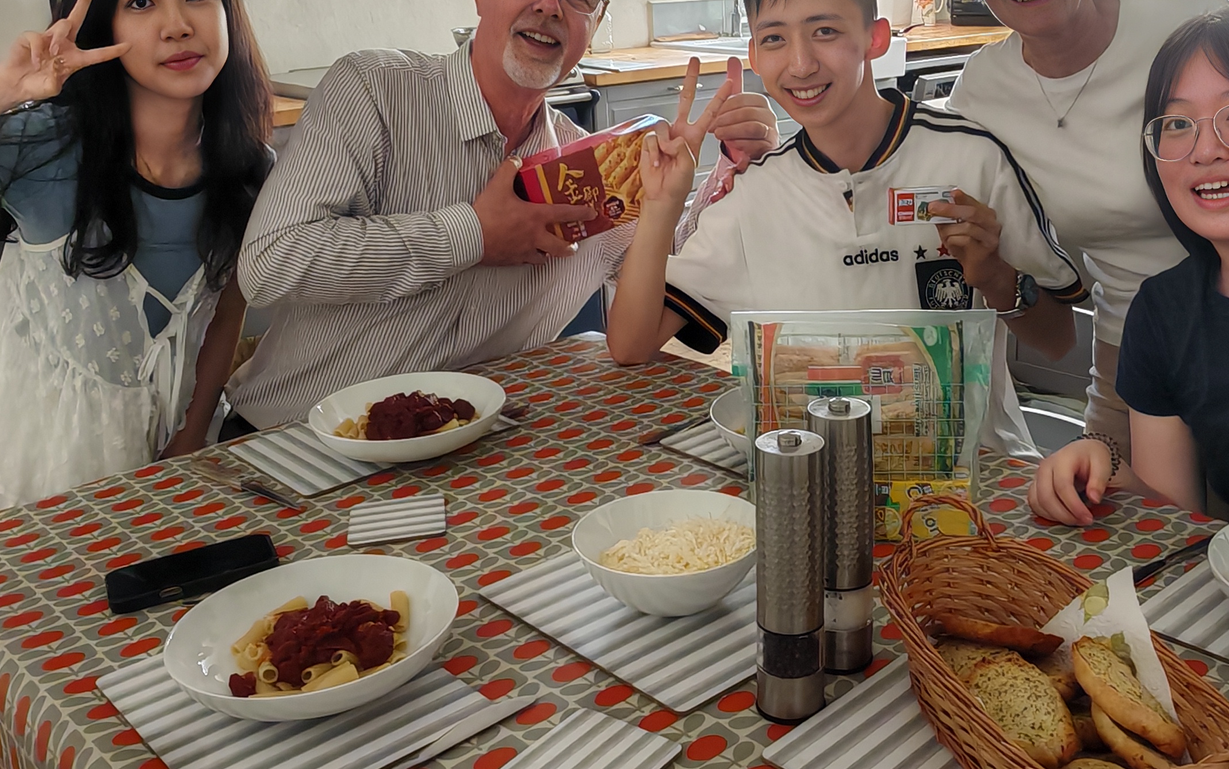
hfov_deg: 50.7
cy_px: 390
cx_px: 805
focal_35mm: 38
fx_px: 1273
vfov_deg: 33.6
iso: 100
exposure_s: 1/50
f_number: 2.2
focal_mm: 1.96
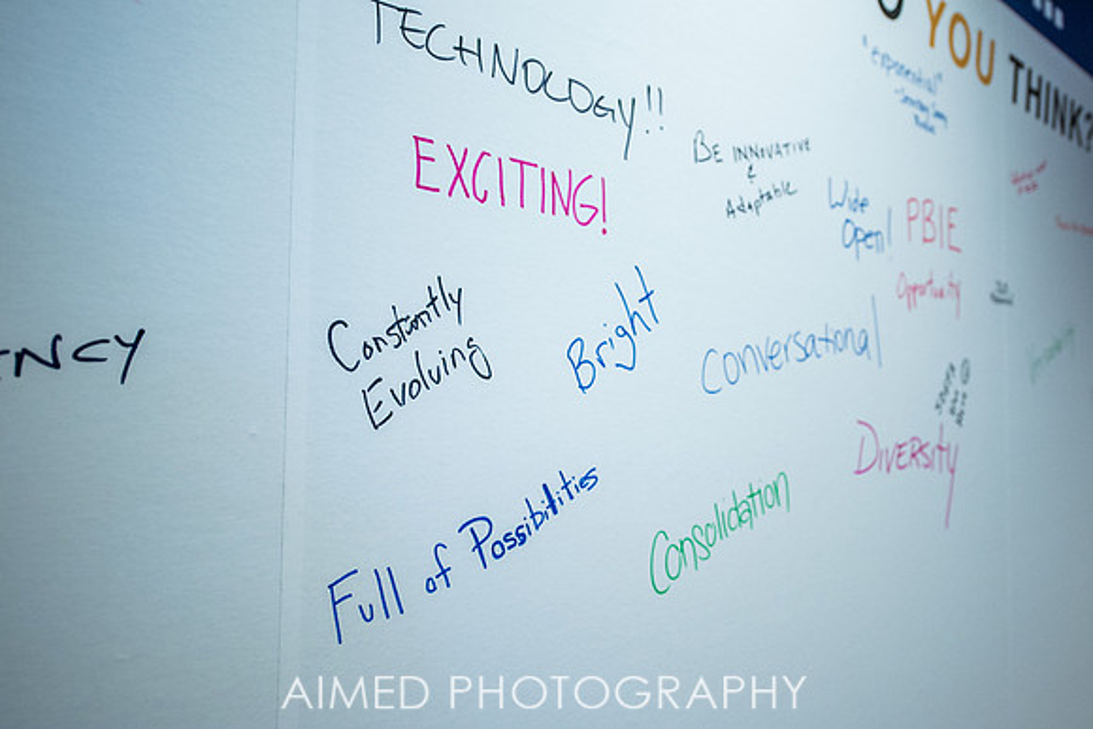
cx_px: 546
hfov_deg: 73.0
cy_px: 364
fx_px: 738
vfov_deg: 52.6
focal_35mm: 24
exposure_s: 1/200
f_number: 2.8
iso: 1600
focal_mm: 24
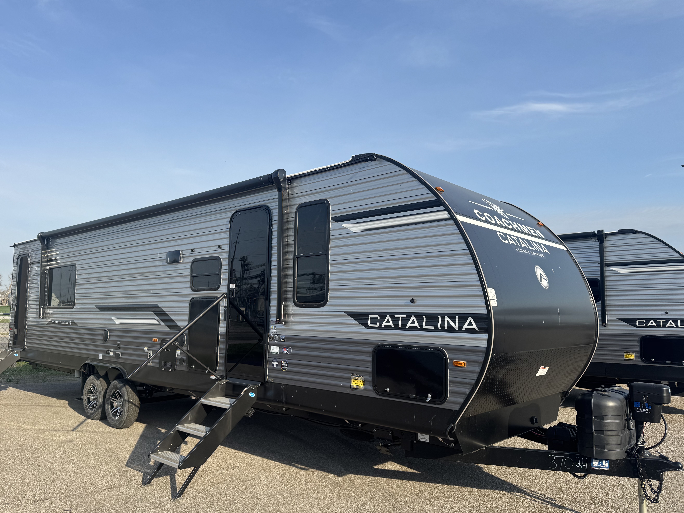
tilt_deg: +2.0
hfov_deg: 67.3
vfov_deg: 53.0
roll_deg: -0.5
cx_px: 325
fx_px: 514
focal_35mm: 26
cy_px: 271
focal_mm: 6.76
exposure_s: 1/3597
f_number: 1.78
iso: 80
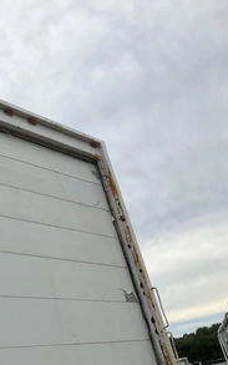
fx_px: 418
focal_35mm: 42
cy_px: 179
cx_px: -9
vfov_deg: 47.2
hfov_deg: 28.3
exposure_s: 1/3125
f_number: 1.8
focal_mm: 3
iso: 25
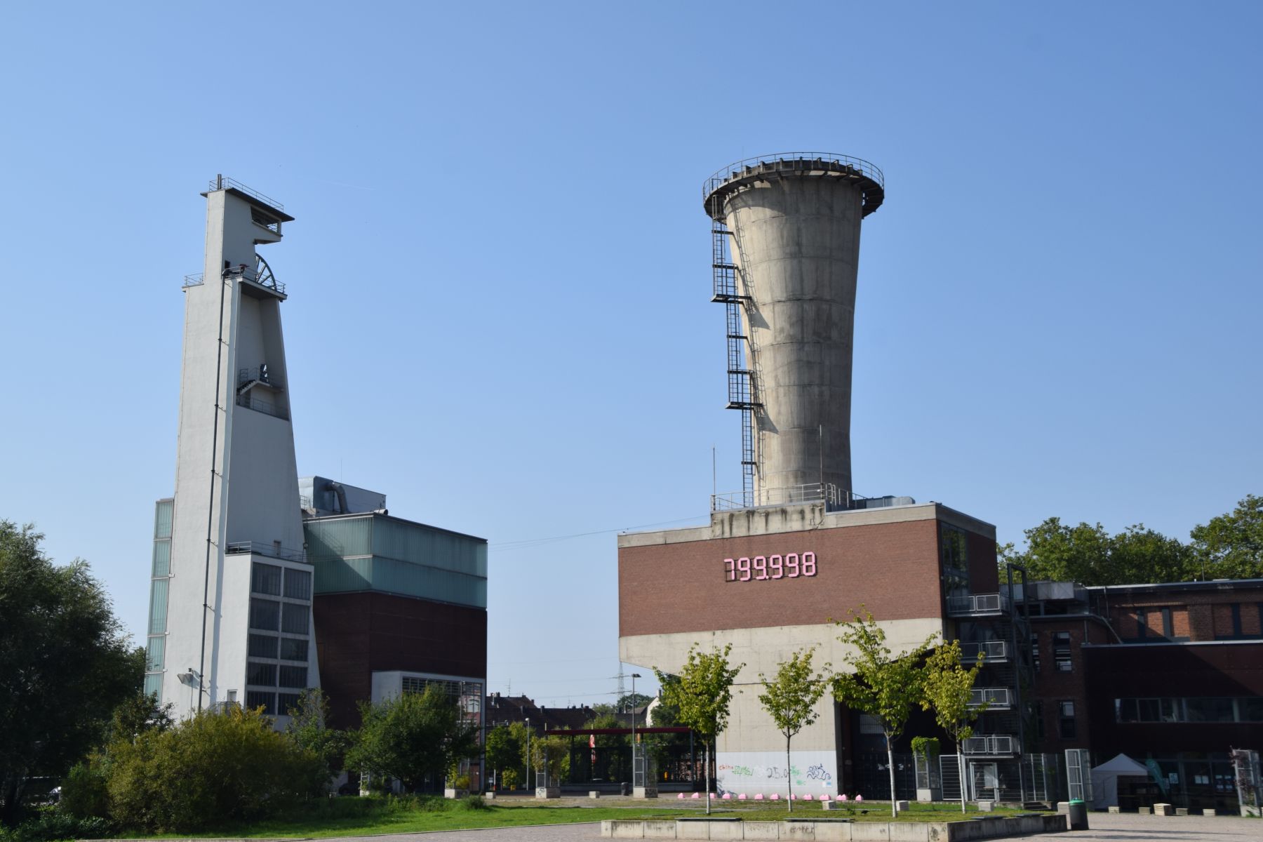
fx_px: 1579
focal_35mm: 45
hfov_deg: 43.6
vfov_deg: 29.9
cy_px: 421
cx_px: 632
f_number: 11
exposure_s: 1/500
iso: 200
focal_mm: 30
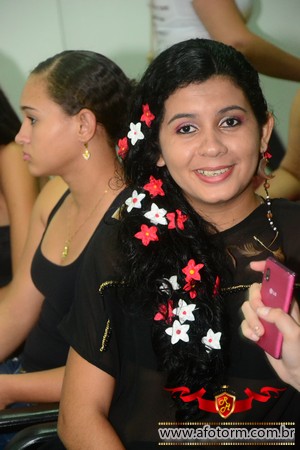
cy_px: 225
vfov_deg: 13.7
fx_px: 1875
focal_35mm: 150
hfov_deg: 9.1
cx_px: 150
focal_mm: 100
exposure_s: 1/80
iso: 3200
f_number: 5.6
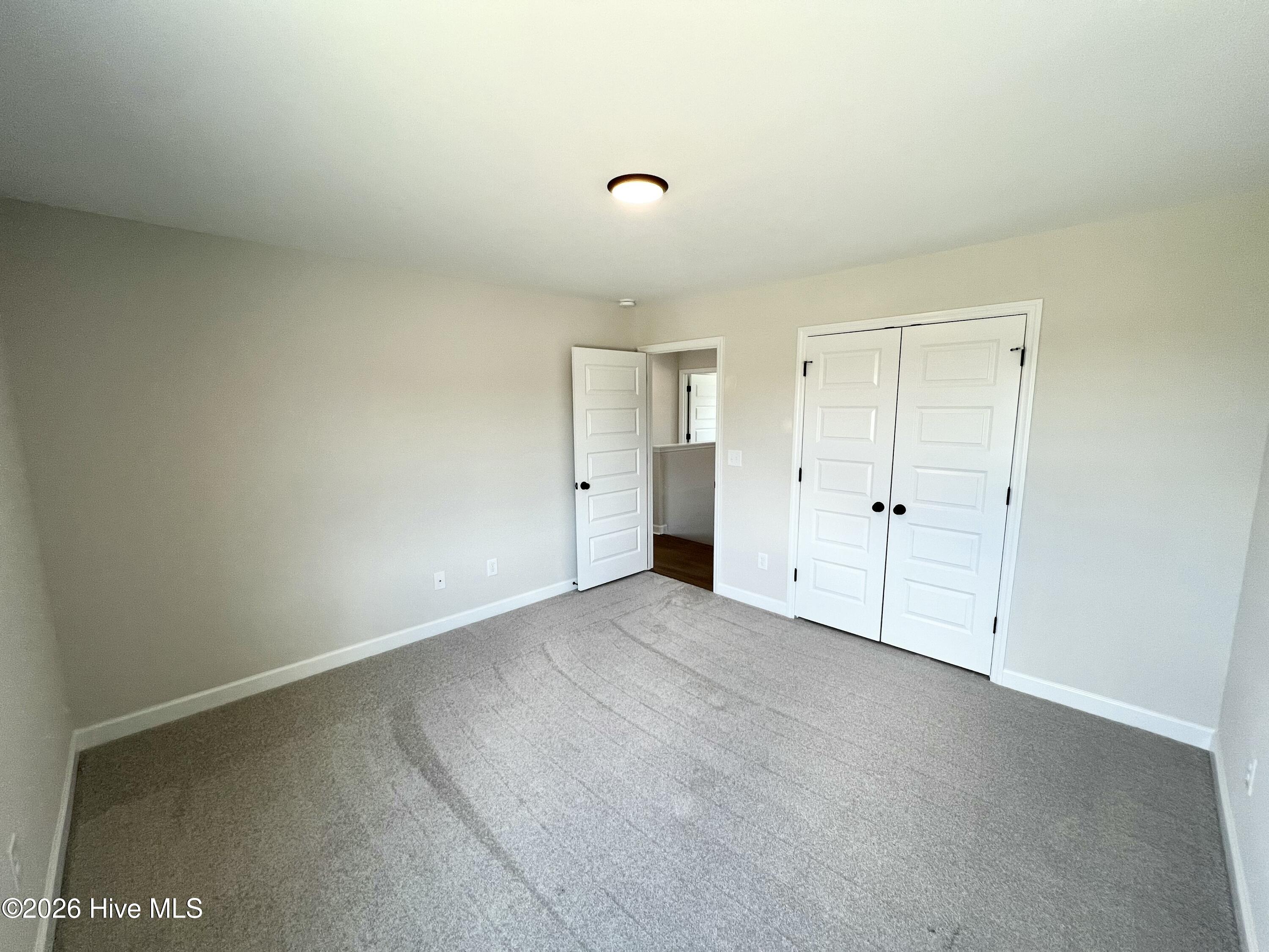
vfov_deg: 89.9
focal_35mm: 13
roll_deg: -0.1
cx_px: 634
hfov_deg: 106.2
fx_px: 477
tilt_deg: -8.8
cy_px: 476
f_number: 1.8
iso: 80
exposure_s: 1/99
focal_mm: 1.57
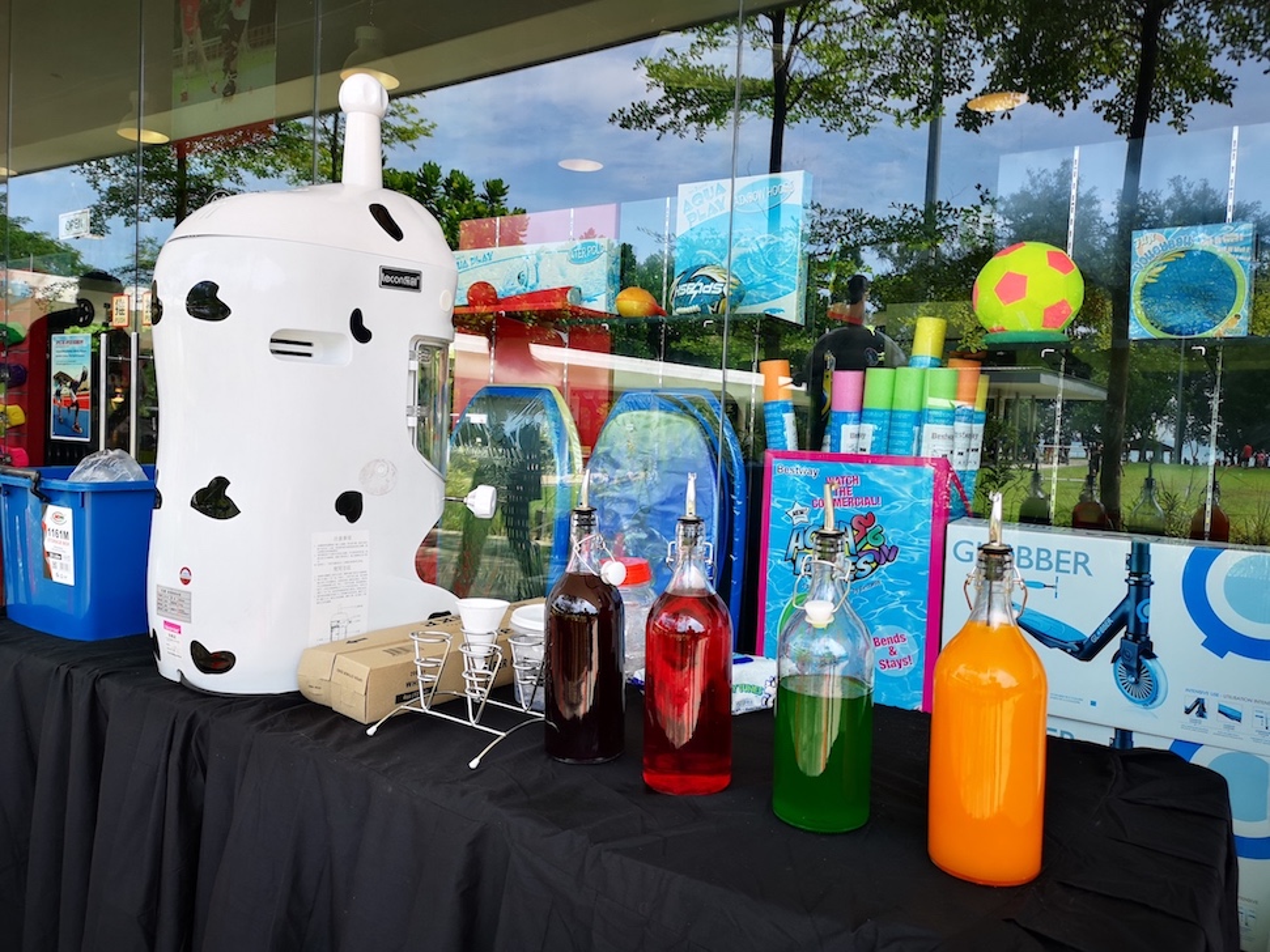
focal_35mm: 27
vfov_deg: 51.3
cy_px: 476
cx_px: 635
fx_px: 990
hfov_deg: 65.3
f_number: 1.8
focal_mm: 3.95
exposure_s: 1/350
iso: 50
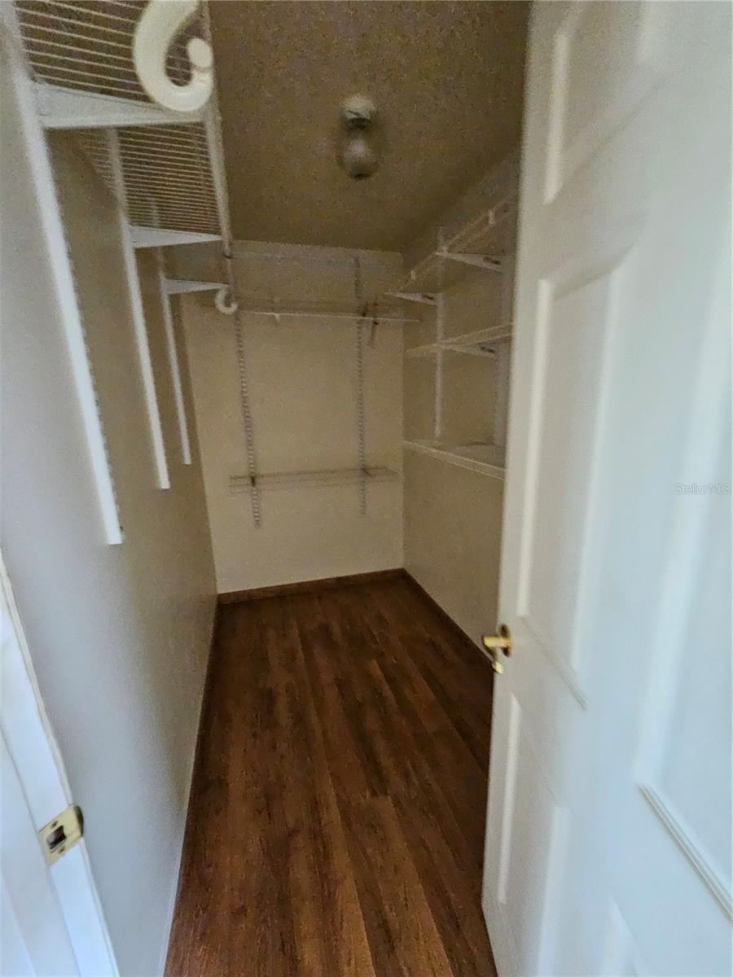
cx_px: 366
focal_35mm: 13
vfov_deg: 106.2
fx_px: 367
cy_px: 488
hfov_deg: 89.9
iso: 640
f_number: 2.2
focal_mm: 1.7
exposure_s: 1/24
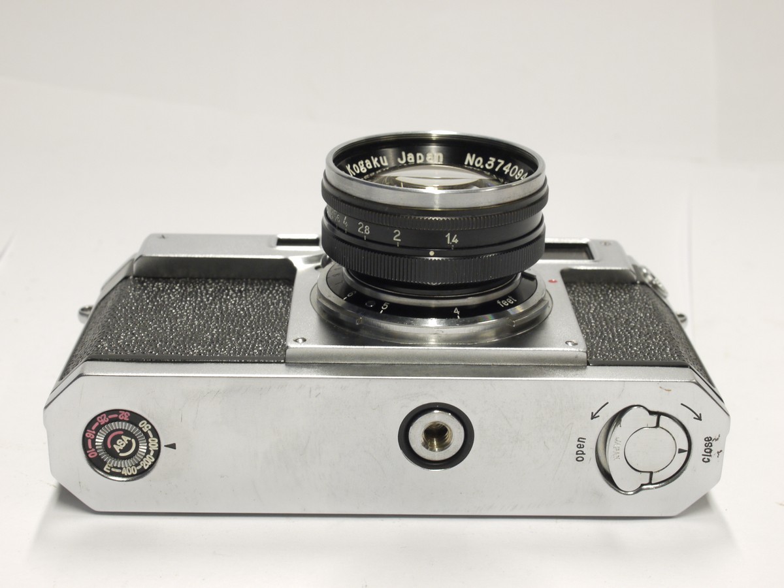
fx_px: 1359
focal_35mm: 60
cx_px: 392
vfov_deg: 24.4
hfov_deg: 32.2
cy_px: 294
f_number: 9
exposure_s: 1/10
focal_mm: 30
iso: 400
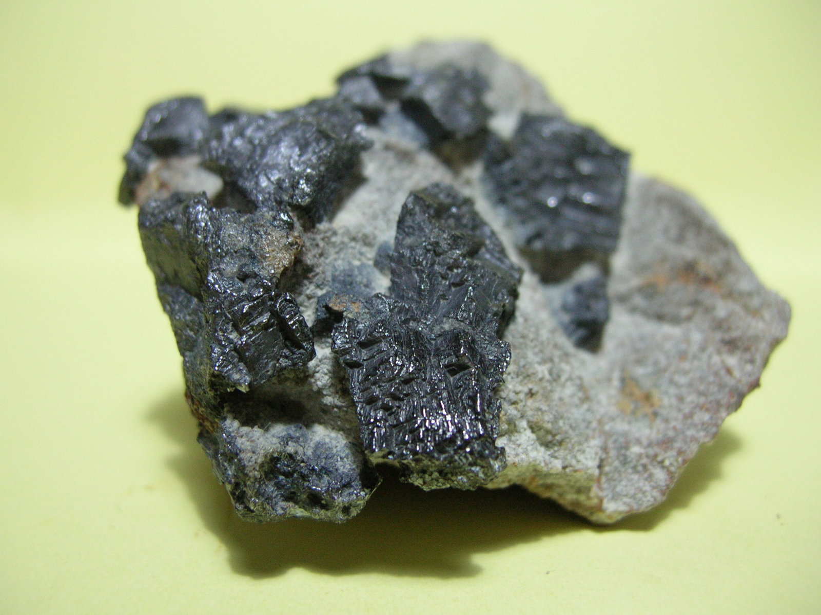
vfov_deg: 39.6
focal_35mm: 36
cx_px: 410
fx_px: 853
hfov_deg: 51.4
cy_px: 308
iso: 122
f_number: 2.7
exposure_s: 1/4.3
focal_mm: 6
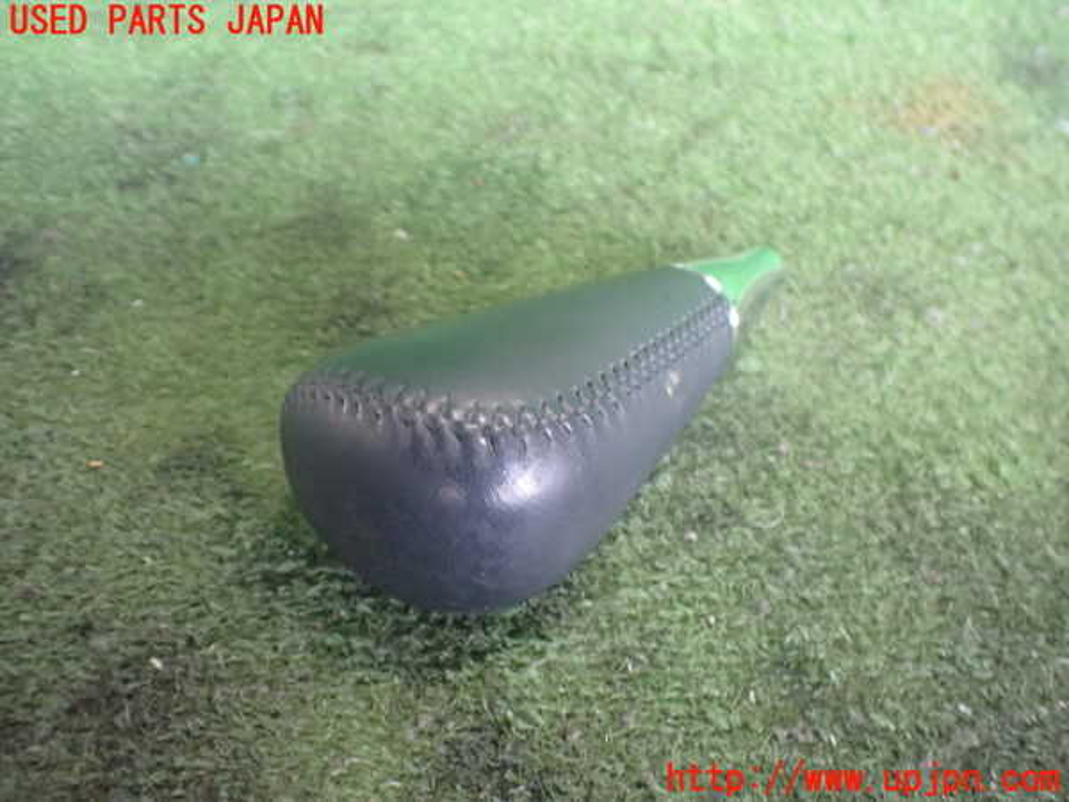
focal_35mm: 30
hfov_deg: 60.0
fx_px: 926
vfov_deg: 46.8
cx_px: 534
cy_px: 401
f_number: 2.3
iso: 800
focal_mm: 5.4
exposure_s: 1/60
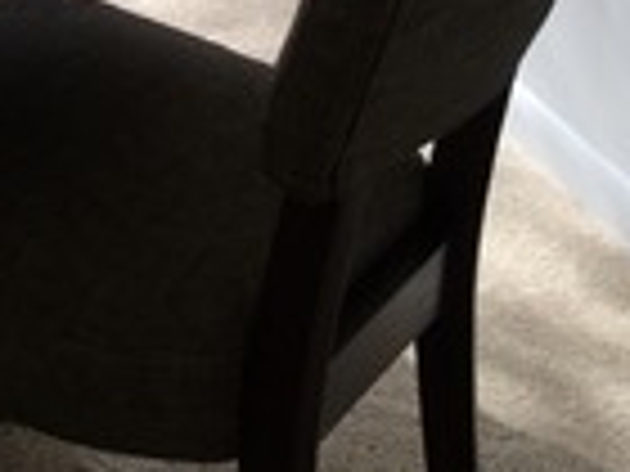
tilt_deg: -12.8
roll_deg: -0.5
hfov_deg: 13.9
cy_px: -548
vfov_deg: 10.1
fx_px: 2421
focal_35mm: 133
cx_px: -333
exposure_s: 1/123
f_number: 2.2
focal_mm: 4.15
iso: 32
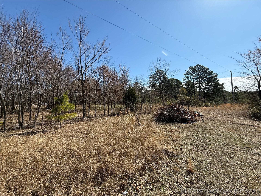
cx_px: 130
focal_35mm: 14
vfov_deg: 85.7
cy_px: 98
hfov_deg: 102.1
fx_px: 106
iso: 50
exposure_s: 1/1534
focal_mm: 2.22
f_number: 2.2
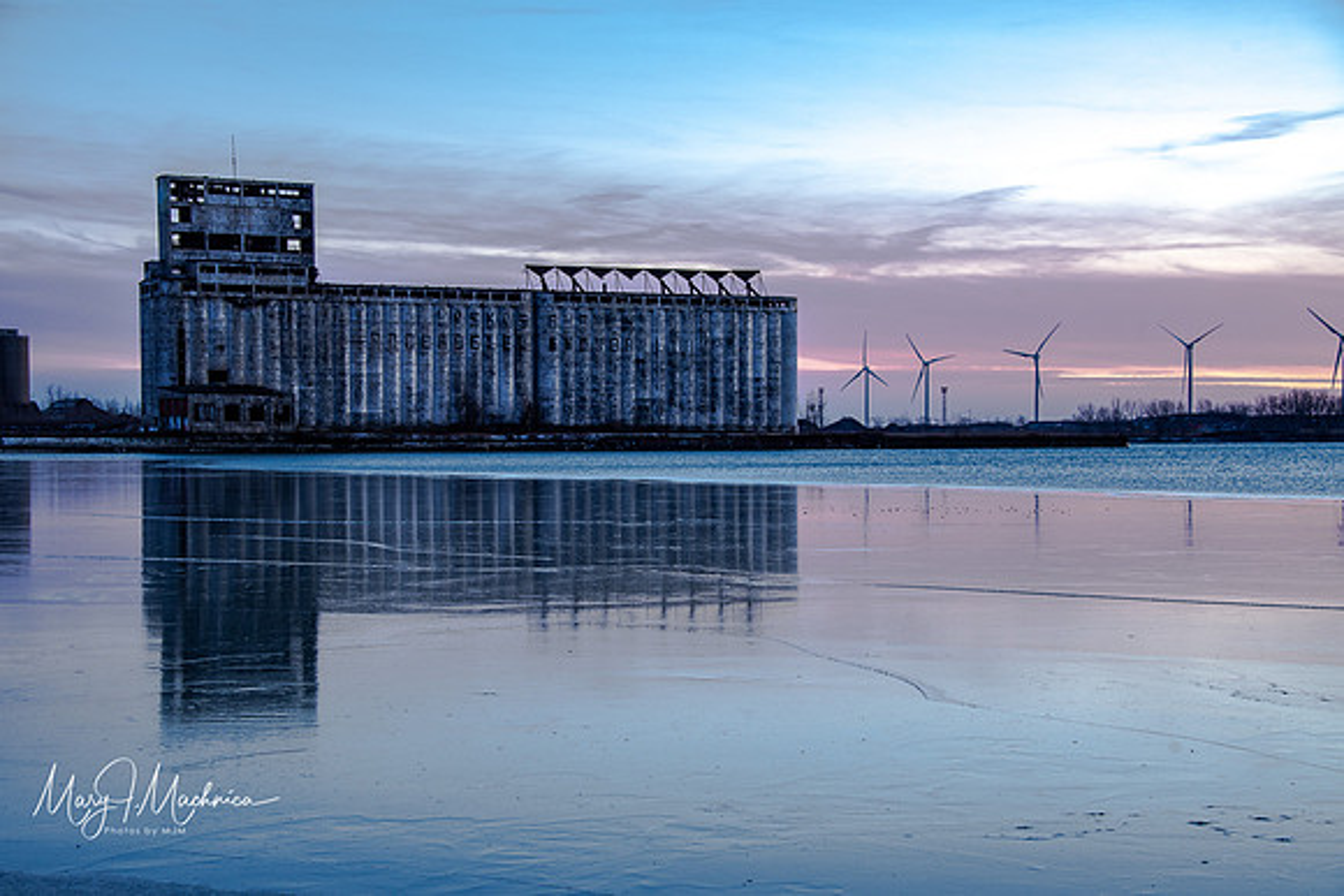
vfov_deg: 20.0
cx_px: 672
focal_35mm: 68
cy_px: 448
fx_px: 2539
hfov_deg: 29.6
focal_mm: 68
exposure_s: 1/40
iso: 500
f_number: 7.1
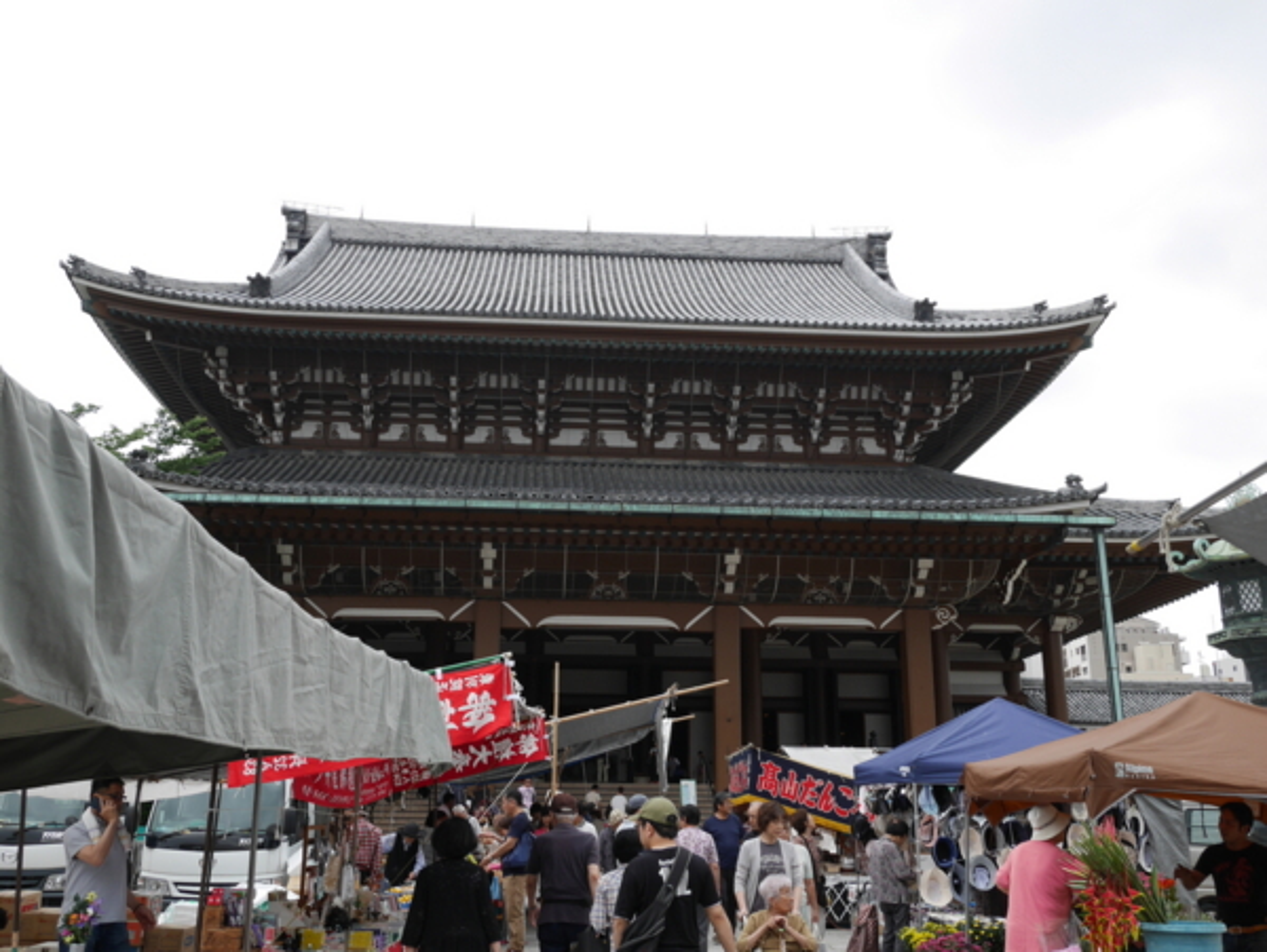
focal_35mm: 34
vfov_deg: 41.8
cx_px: 634
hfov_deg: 53.9
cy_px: 476
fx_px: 1245
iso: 200
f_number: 7.1
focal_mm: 17
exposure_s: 1/250
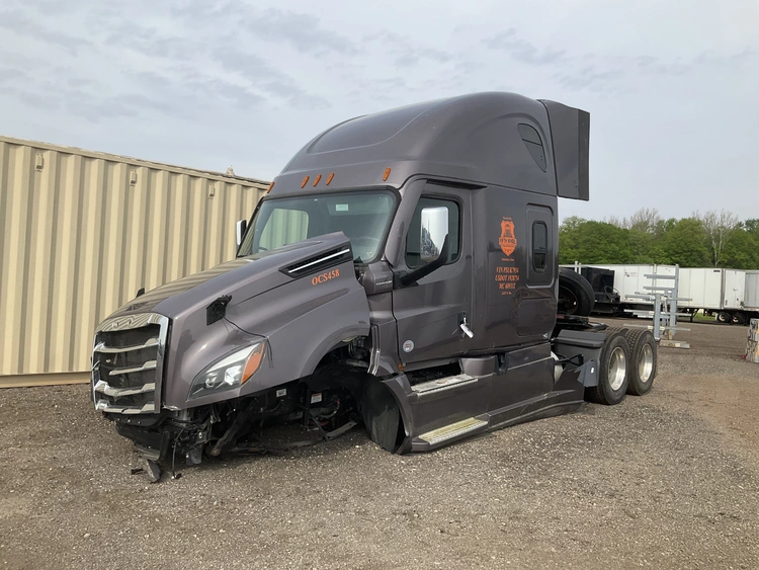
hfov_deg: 61.6
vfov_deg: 48.3
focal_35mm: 29
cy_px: 285
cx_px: 380
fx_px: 636
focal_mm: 3
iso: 25
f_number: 1.8
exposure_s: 1/1675
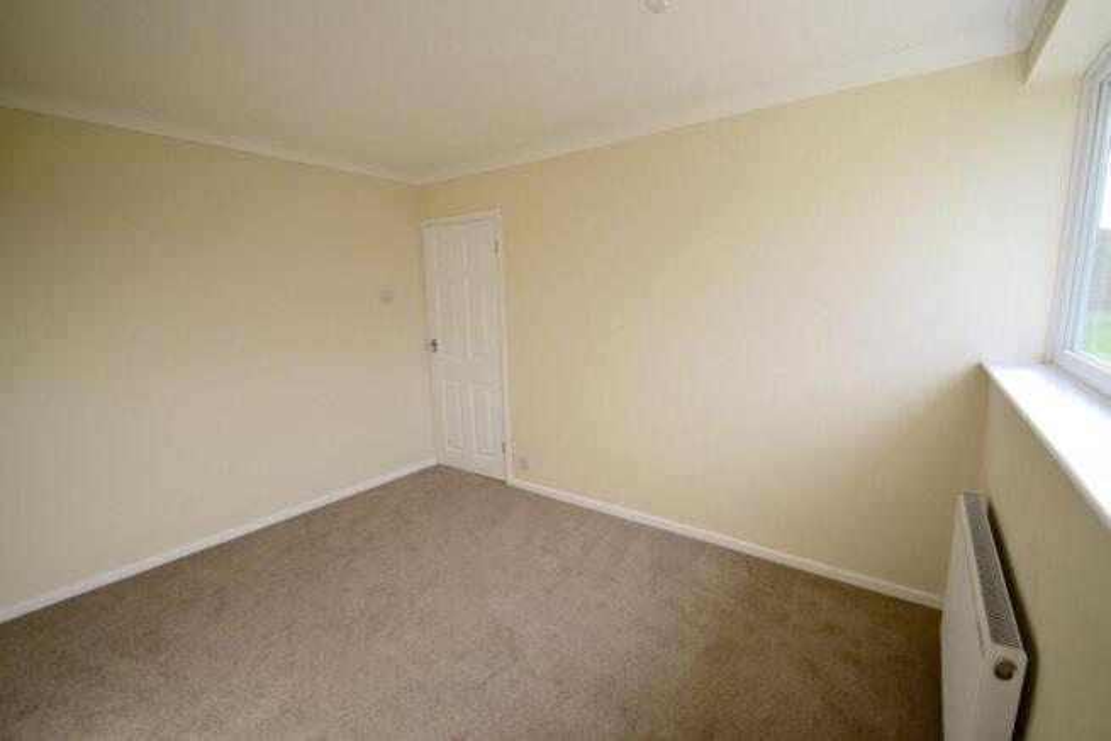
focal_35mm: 15
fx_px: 463
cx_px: 556
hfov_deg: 100.4
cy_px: 370
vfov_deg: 77.4
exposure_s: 1/125
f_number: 9
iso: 400
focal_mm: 10
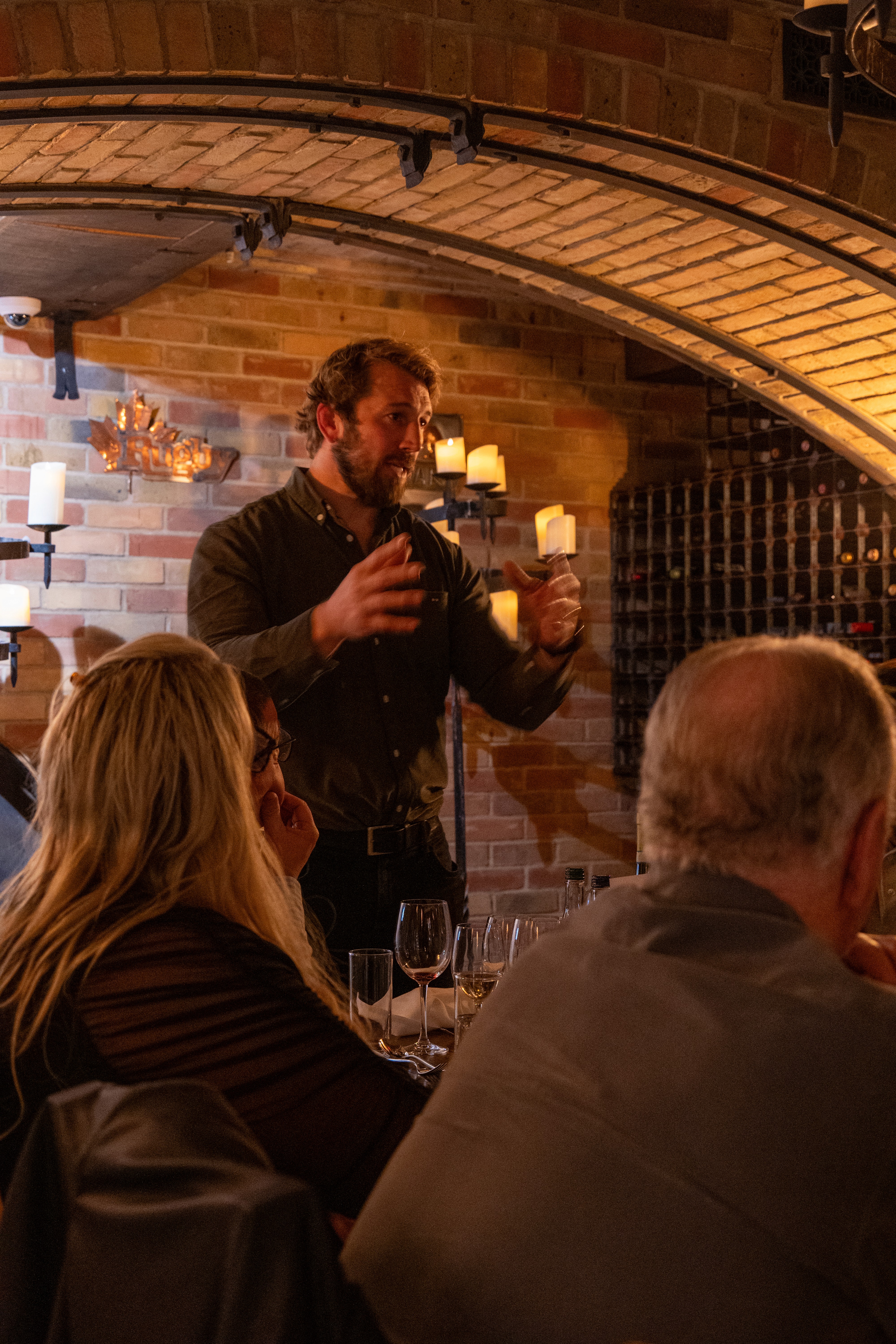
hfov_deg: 26.0
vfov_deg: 38.2
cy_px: 672
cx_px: 448
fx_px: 1941
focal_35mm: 52
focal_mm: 52
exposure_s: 1/13
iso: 6400
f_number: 5.4
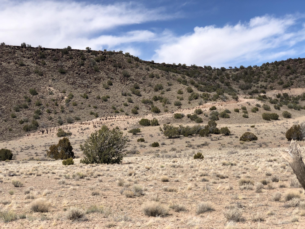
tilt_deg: +2.5
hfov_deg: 36.8
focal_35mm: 52
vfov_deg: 28.0
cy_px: 114
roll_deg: +3.6
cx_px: 152
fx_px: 458
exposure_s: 1/1453
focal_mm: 6
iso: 16
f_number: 2.4
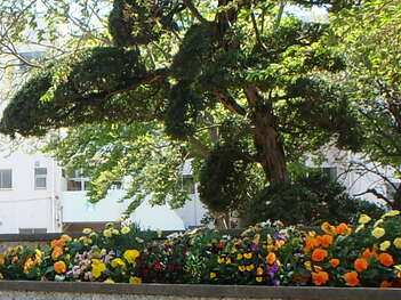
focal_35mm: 57
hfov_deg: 32.7
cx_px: 69
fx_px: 660
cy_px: 205
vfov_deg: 25.5
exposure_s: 1/320
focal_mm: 3.7
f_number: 3.5
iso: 125
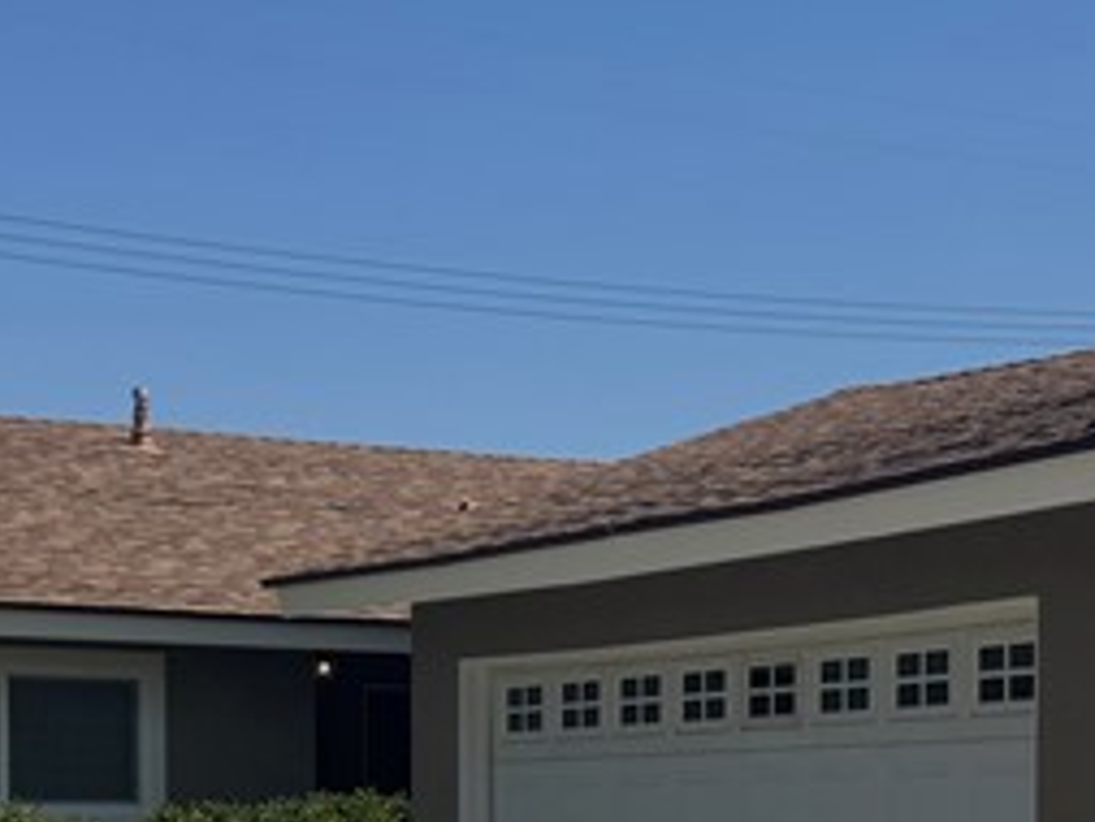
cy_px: 857
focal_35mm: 97
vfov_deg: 15.0
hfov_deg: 20.2
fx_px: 3070
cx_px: 671
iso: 80
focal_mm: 6.76
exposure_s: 1/7937
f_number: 1.78
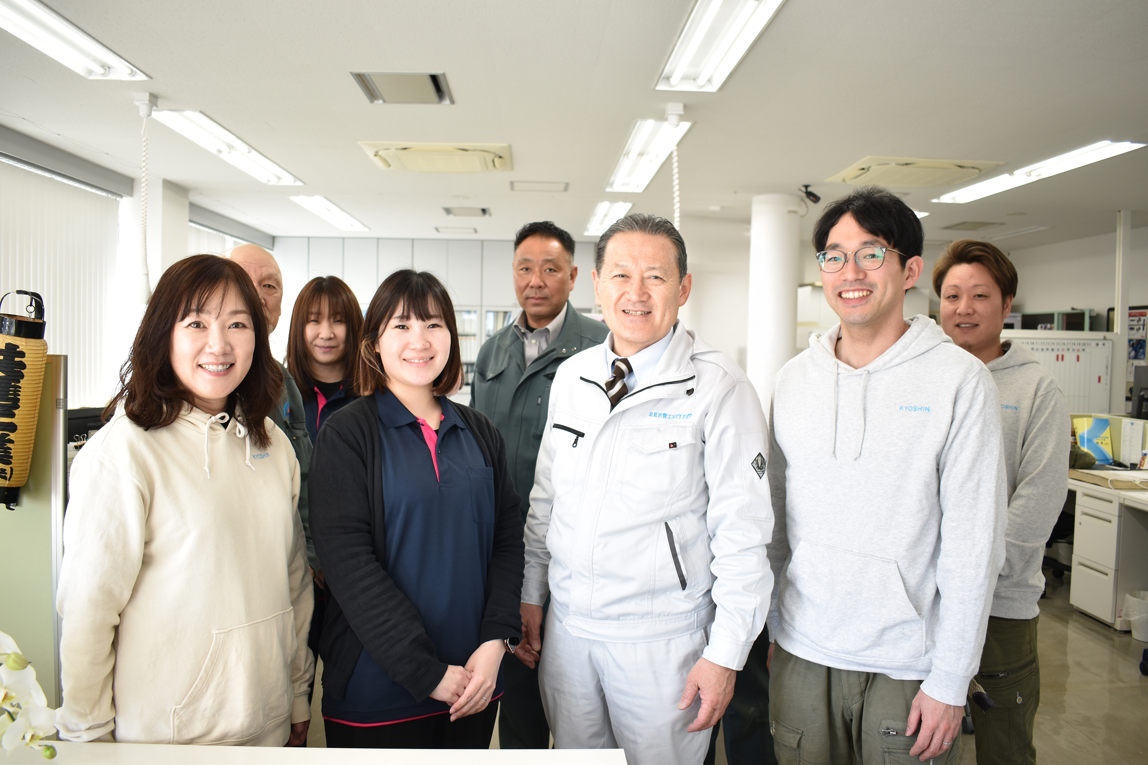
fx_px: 957
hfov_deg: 61.9
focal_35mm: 30
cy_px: 382
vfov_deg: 43.6
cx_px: 574
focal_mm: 20
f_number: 3.5
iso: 160
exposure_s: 1/30
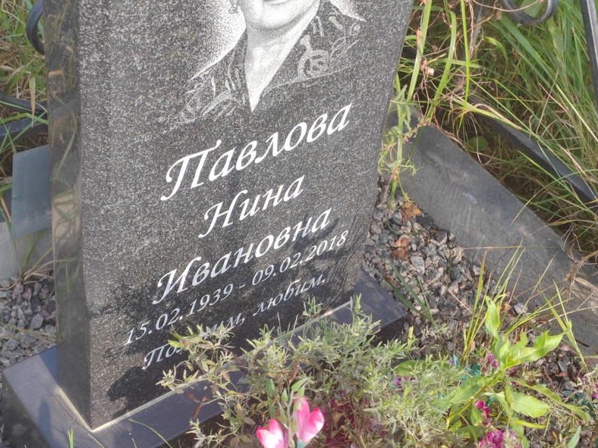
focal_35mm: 65
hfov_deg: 29.8
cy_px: 222
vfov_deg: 22.6
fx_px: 1123
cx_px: 301
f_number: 1.9
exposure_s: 1/320
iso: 100
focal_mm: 5.52
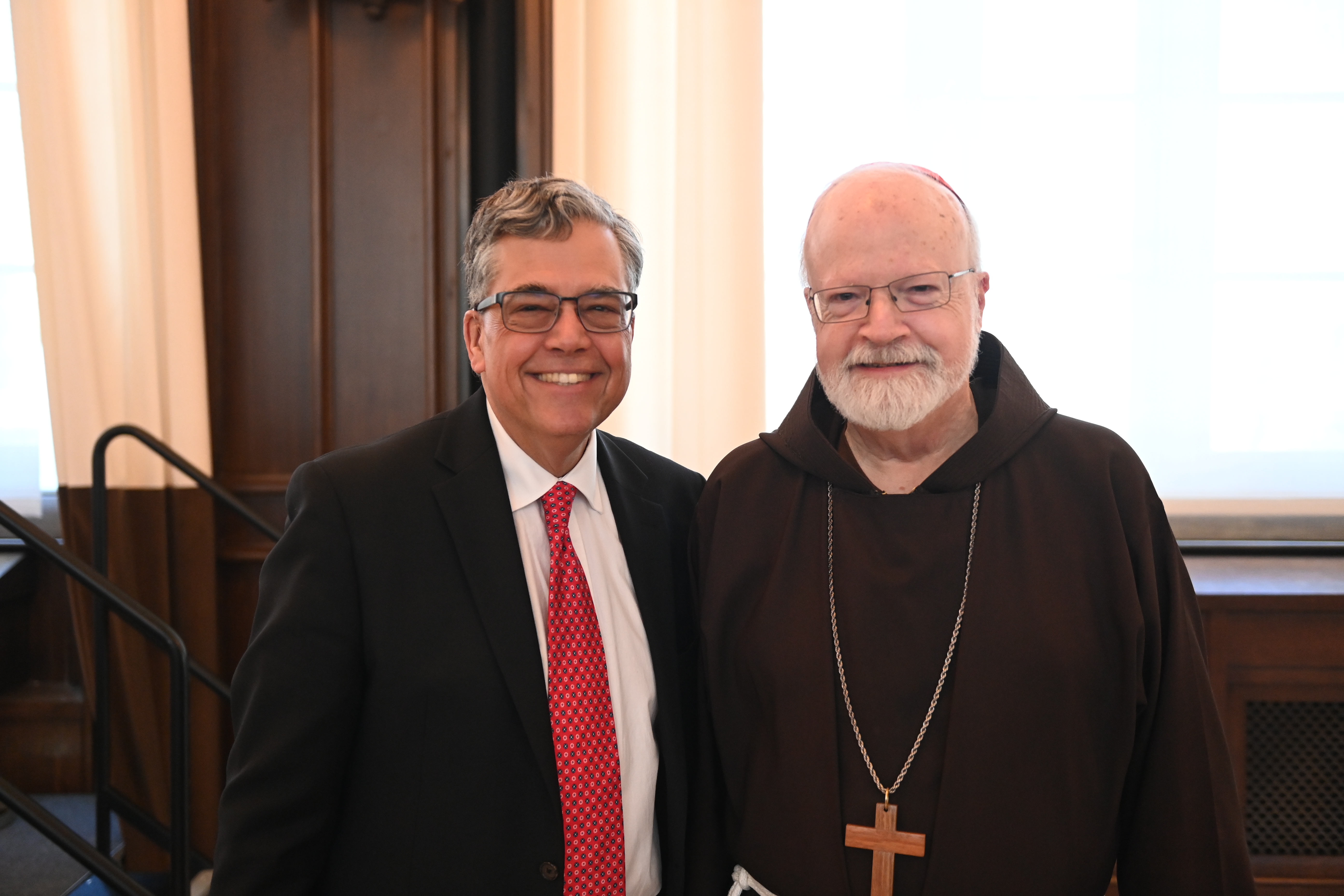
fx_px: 1307
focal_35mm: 35
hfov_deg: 54.4
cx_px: 672
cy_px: 448
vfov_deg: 37.9
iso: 4000
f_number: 2.8
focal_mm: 35
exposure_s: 1/160
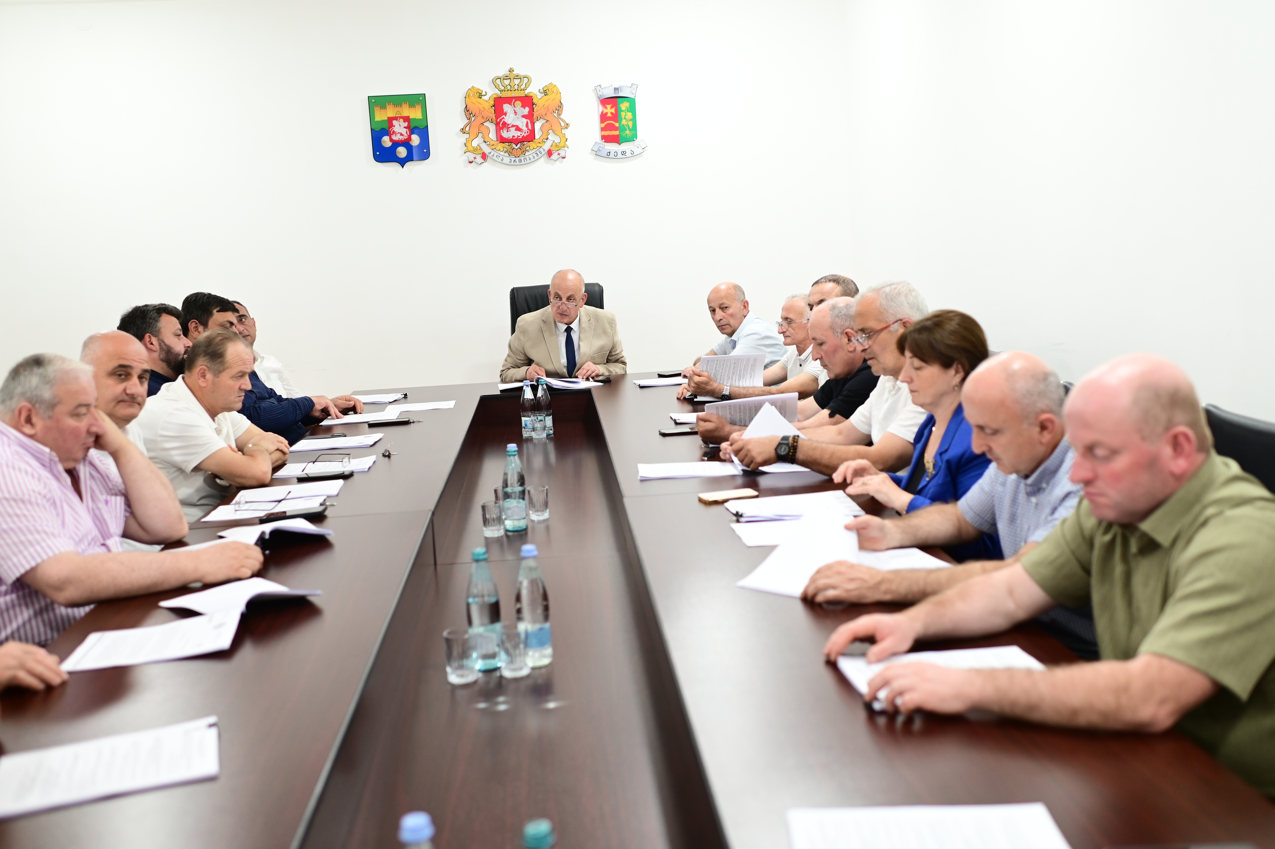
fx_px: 1239
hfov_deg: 54.5
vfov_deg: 37.8
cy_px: 424
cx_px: 638
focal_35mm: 35
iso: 1000
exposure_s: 1/200
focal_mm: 35
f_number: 2.2
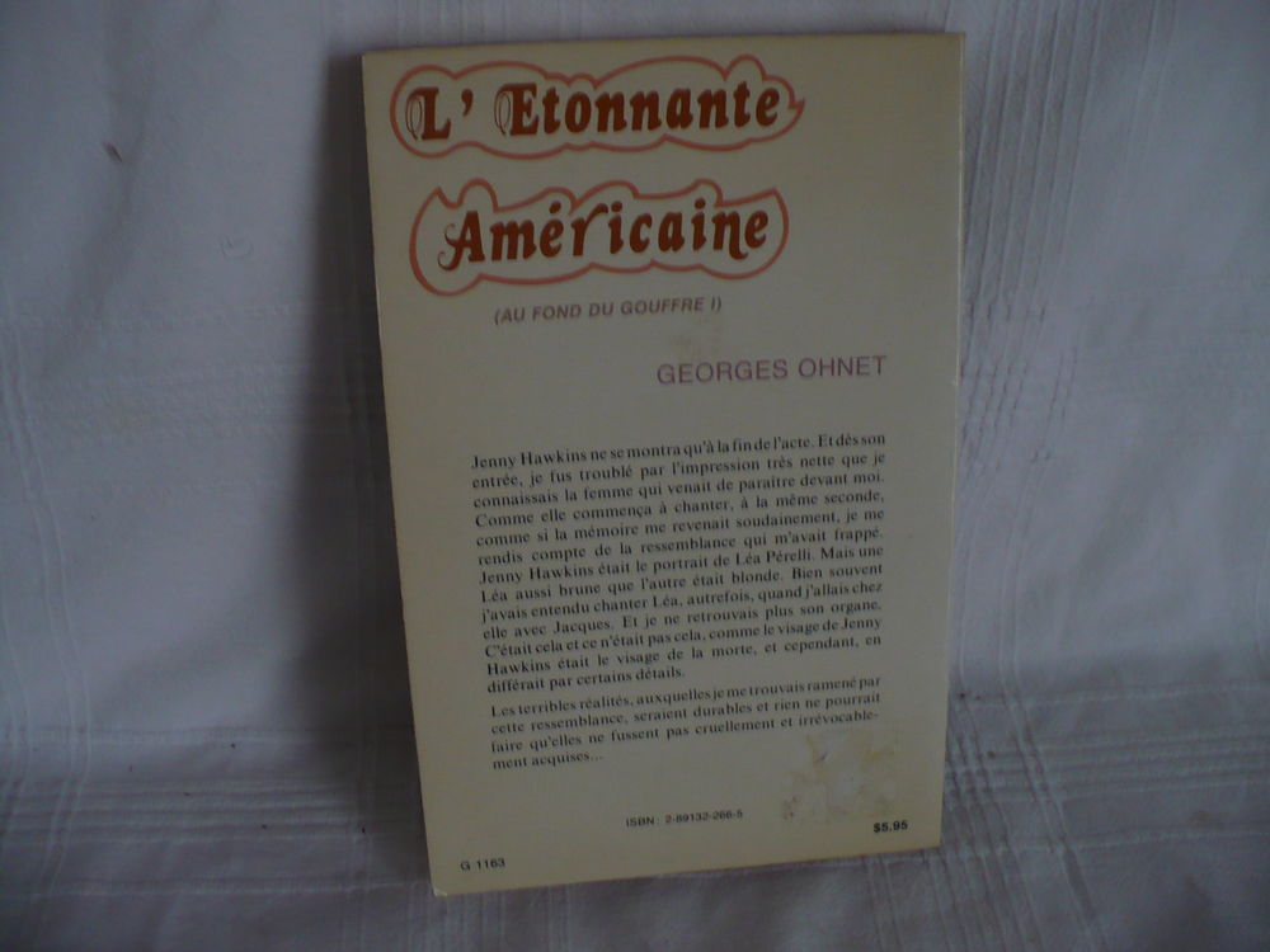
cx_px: 635
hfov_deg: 50.1
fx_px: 1357
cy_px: 476
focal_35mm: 37
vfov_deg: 38.7
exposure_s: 1/8
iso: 200
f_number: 2.8
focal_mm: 6.1
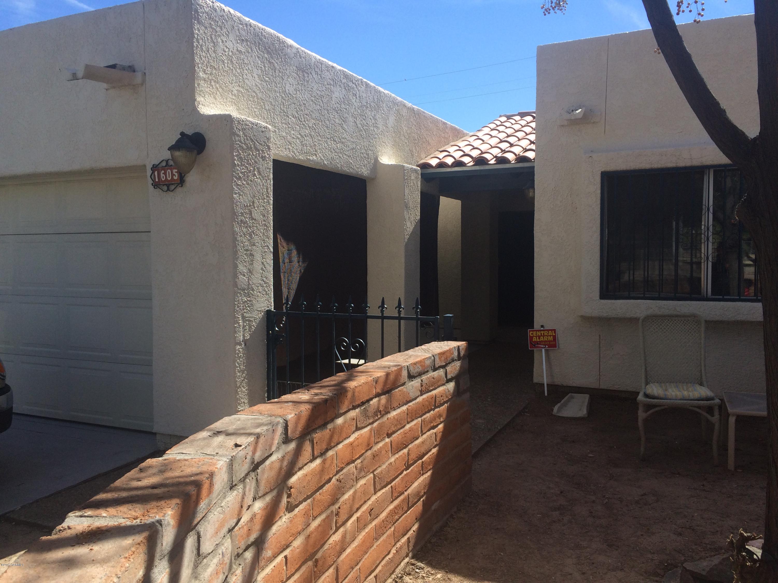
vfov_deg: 48.2
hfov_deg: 61.7
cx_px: 389
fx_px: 652
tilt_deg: -3.8
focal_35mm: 29
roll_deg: +0.4
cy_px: 292
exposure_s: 1/1580
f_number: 2.2
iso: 32
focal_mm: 4.15
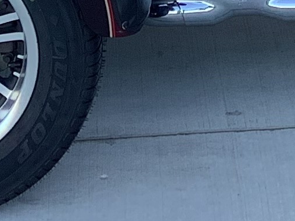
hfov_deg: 9.9
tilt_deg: -5.5
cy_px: -480
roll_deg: -1.0
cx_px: 289
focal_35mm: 199
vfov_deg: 6.7
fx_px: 1696
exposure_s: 1/100
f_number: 2.4
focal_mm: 3.3
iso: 25
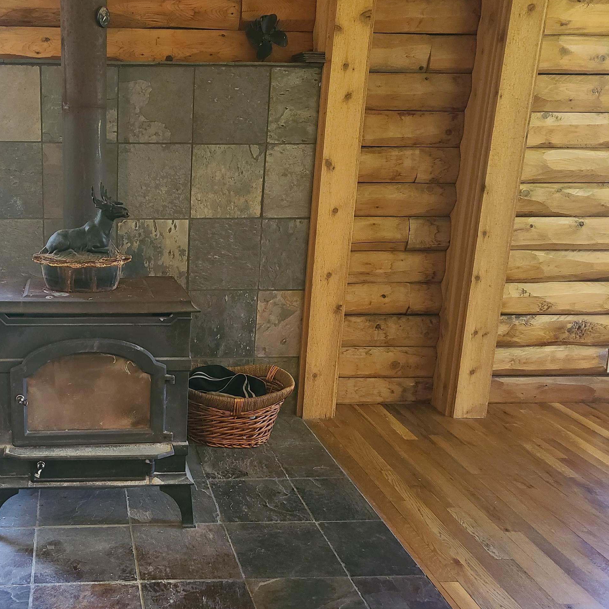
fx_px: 736
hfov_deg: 42.8
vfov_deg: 44.9
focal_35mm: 37
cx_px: 120
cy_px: 327
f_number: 1.8
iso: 320
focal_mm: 5.4
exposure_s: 1/40
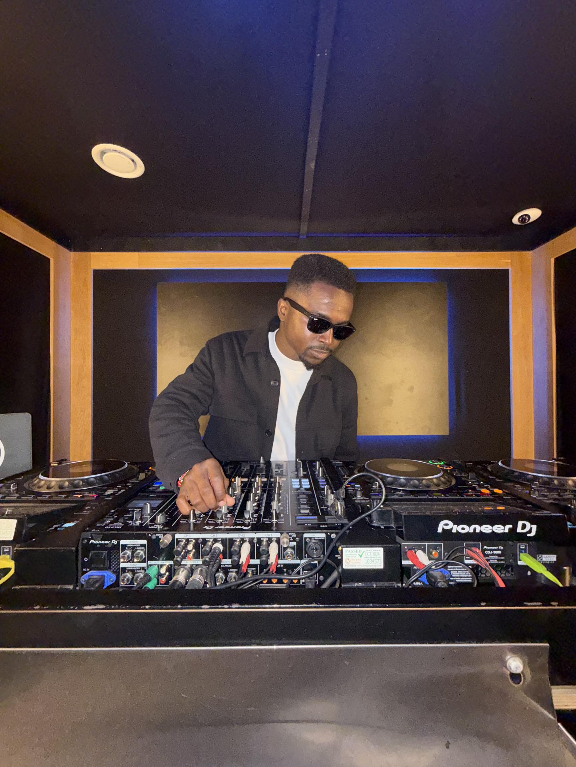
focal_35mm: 14
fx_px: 311
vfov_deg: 102.1
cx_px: 288
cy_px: 384
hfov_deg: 85.7
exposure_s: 1/43
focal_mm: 2.22
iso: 400
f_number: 2.2
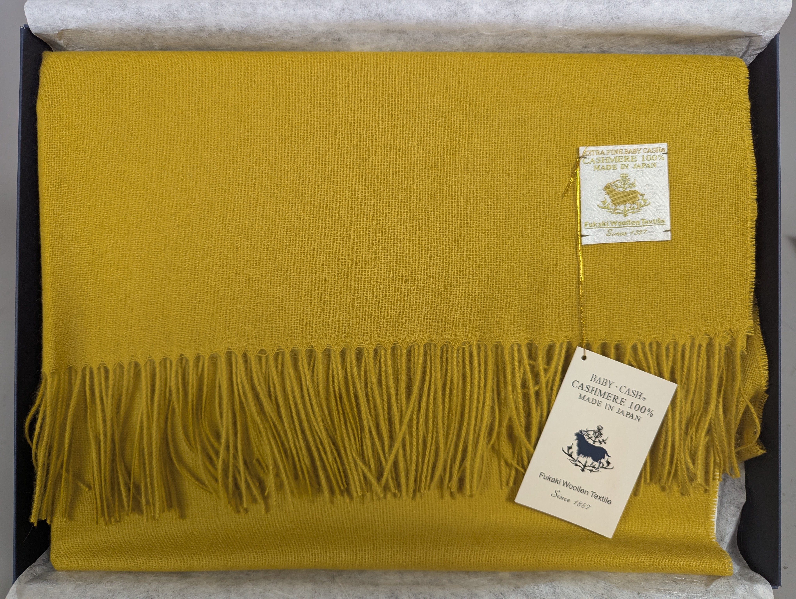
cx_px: 398
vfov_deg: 56.9
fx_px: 553
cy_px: 300
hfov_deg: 71.5
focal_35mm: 24
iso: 118
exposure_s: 1/60
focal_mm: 6.81
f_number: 1.85
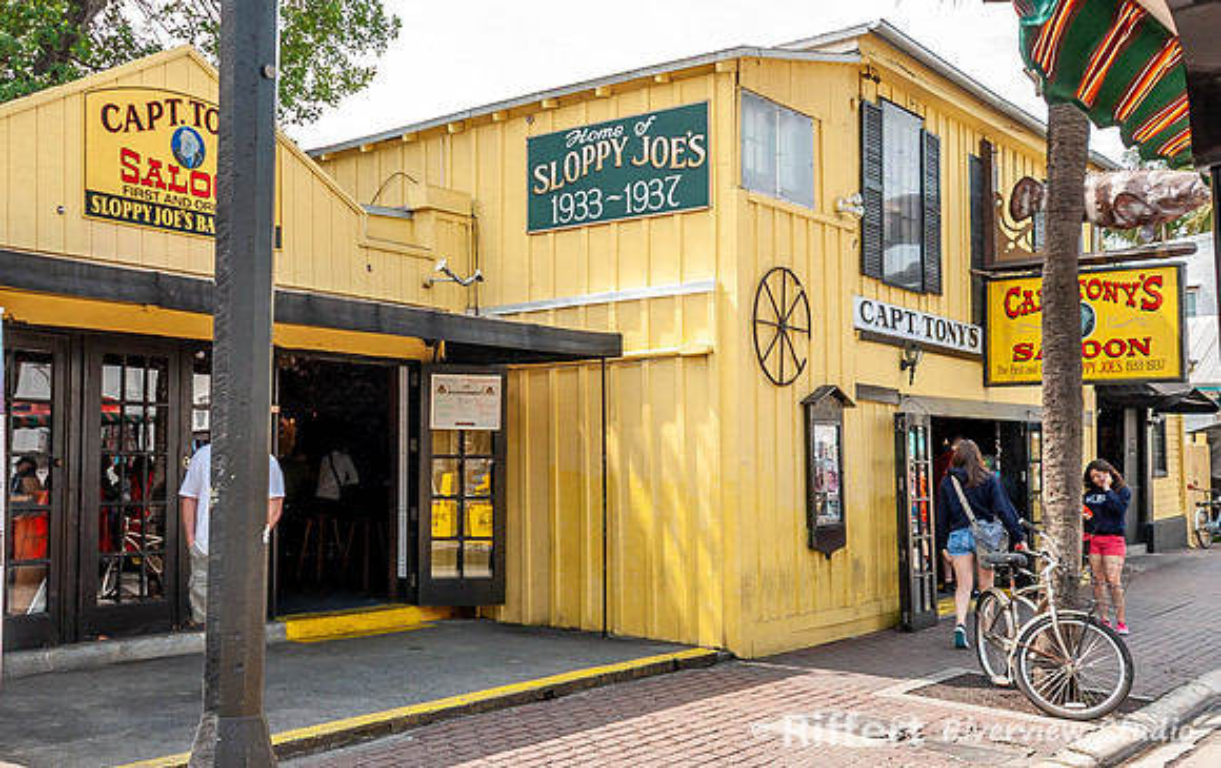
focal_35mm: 39
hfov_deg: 49.3
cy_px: 375
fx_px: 1317
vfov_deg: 32.5
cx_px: 464
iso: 100
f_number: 5
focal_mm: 18
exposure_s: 1/200
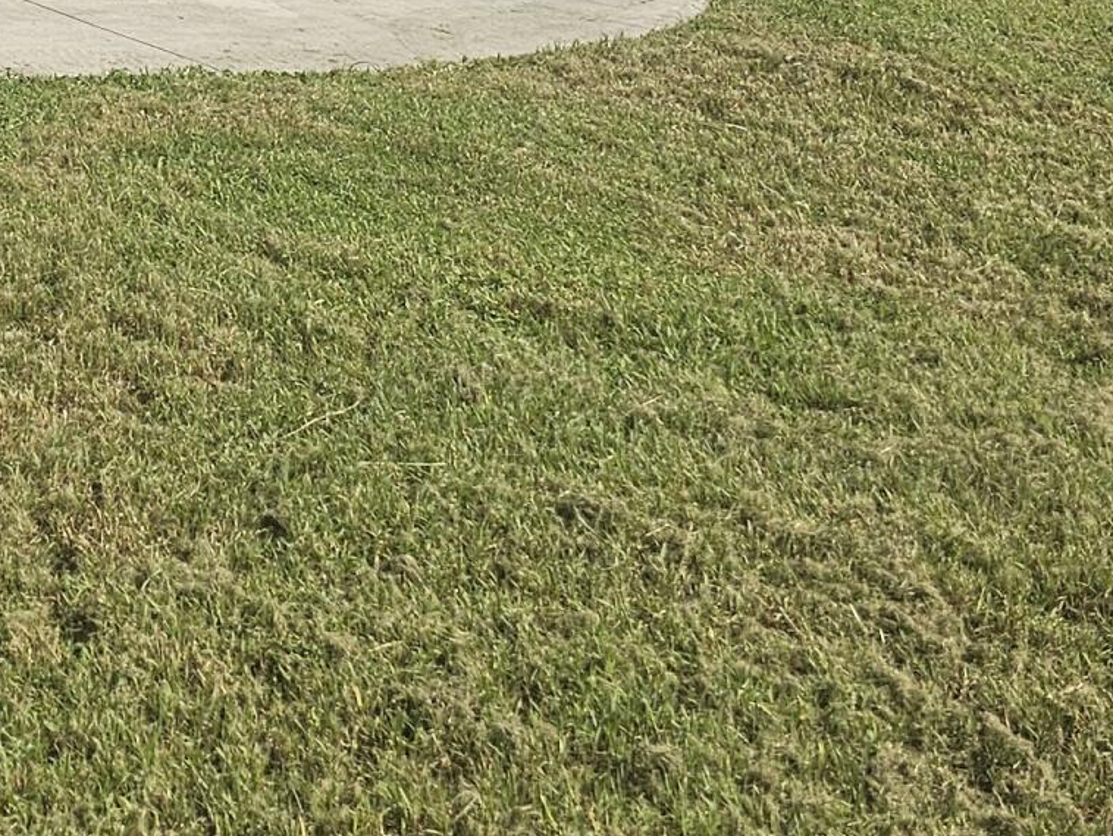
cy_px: -470
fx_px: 2927
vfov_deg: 14.9
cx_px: -445
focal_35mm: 91
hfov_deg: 19.4
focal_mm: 6.3
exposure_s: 1/1205
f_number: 1.7
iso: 10
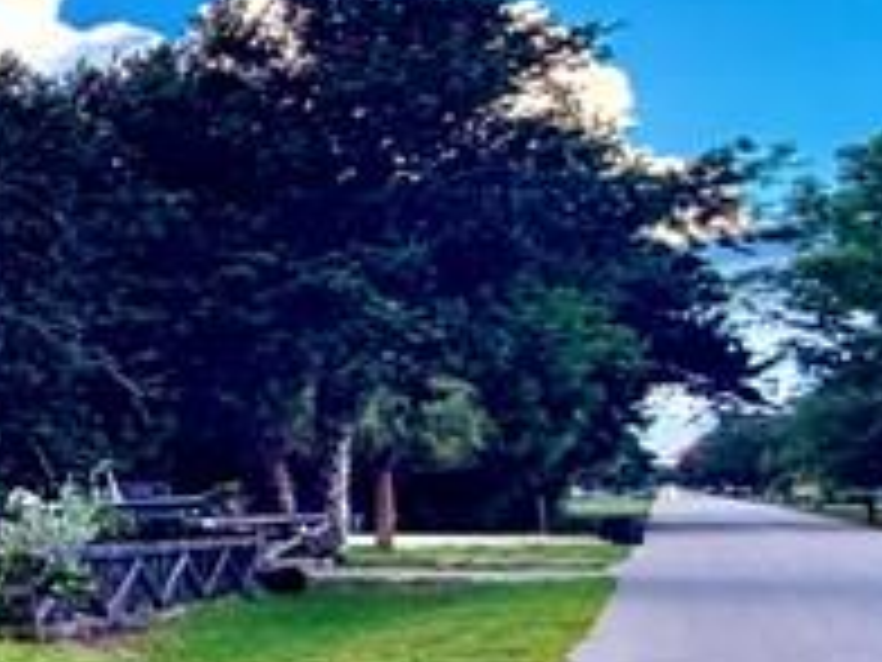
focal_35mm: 73
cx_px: -1364
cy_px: 473
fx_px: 1860
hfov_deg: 14.1
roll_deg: +0.9
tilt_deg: +0.9
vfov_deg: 20.1
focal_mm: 2.22
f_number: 2.2
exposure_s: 1/121
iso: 50
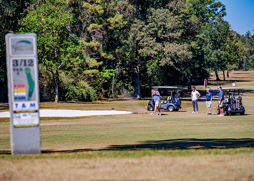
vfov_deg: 7.5
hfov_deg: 10.5
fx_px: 1384
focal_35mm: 192
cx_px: 124
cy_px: 93
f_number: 4
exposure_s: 1/640
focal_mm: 175
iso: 100
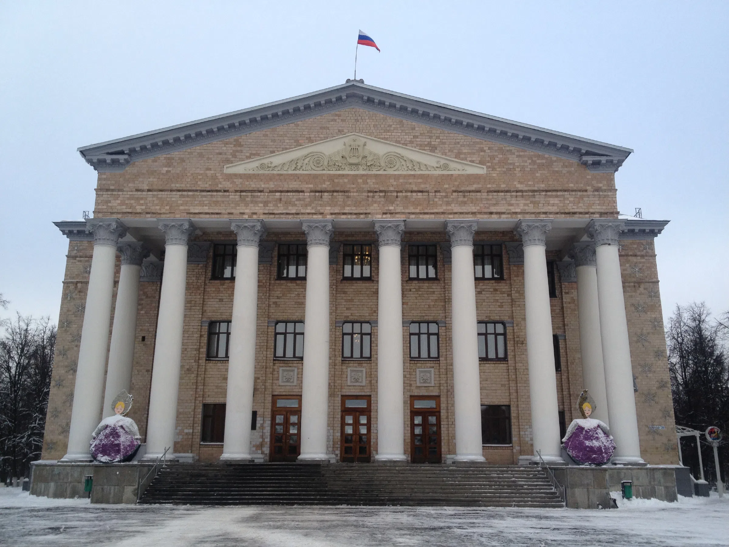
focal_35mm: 35
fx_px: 737
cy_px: 274
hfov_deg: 52.6
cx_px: 364
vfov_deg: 40.7
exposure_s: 1/286
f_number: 2.4
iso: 50
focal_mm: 4.28
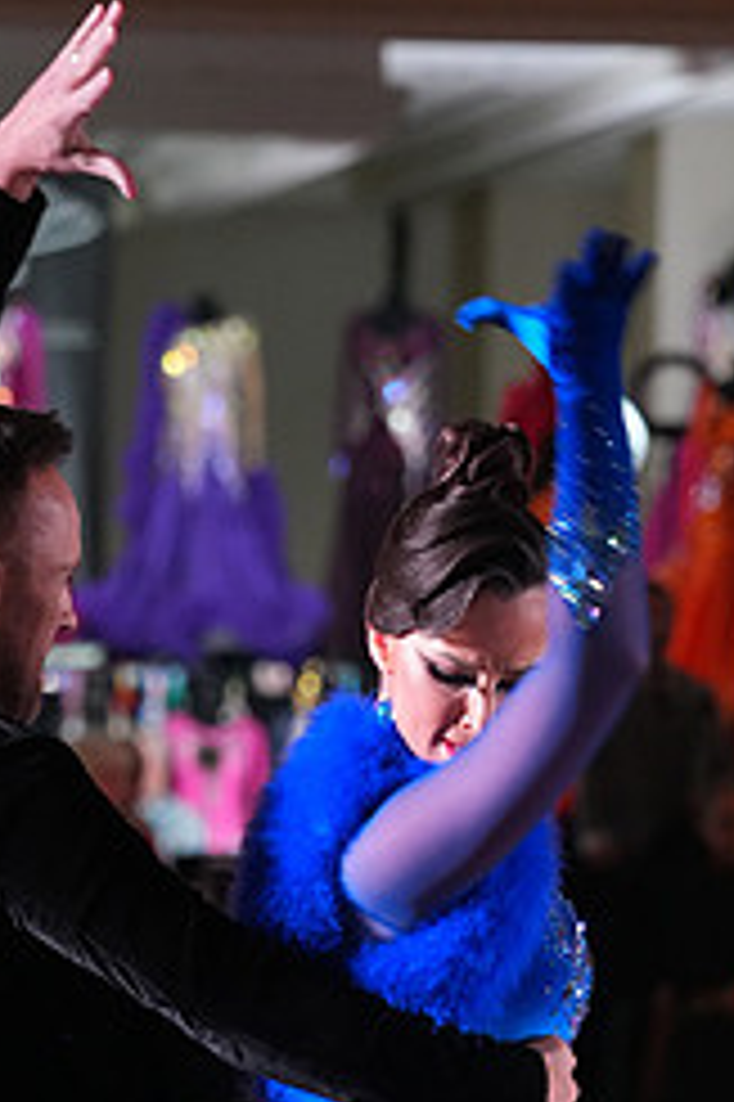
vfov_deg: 5.8
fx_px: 10810
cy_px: 1259
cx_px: 331
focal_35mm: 353
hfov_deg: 3.9
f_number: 5
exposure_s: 1/200
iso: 4000
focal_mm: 149
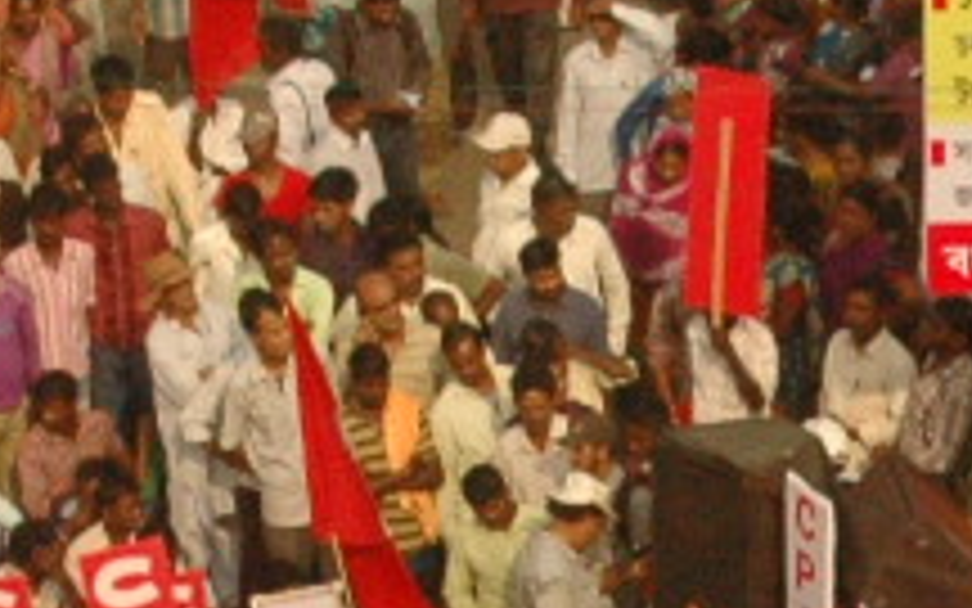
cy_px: 1180
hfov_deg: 6.8
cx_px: 873
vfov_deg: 4.2
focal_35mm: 309
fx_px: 8173
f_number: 5.6
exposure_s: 1/3200
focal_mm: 29
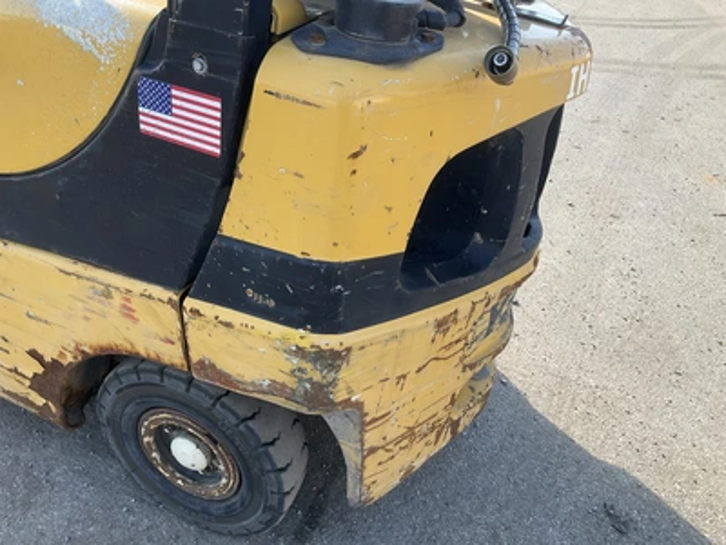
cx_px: 363
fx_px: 608
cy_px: 272
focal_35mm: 29
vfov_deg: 48.2
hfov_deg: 61.7
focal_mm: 3
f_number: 1.8
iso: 25
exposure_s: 1/314
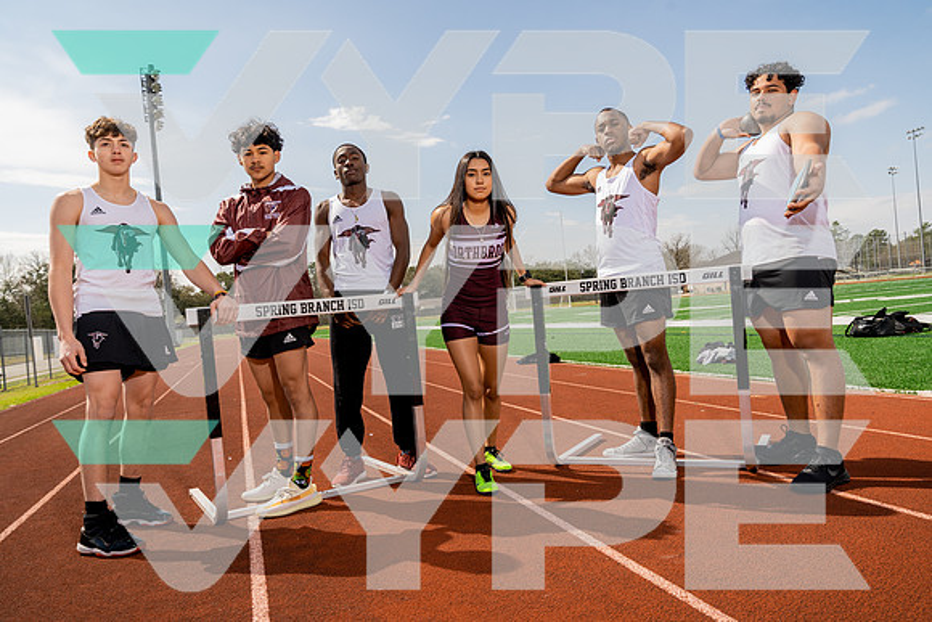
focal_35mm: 28
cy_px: 311
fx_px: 725
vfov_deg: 46.4
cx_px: 466
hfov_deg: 65.5
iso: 100
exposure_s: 1/250
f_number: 8
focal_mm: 28
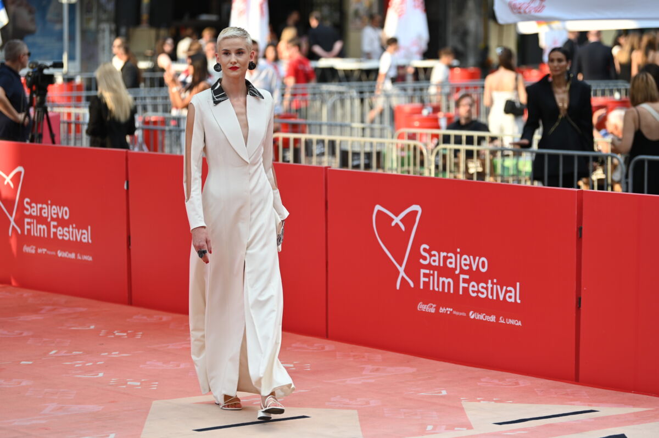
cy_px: 219
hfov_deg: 15.8
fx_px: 2378
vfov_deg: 10.5
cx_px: 330
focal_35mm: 130
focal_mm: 130
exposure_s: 1/320
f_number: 2.8
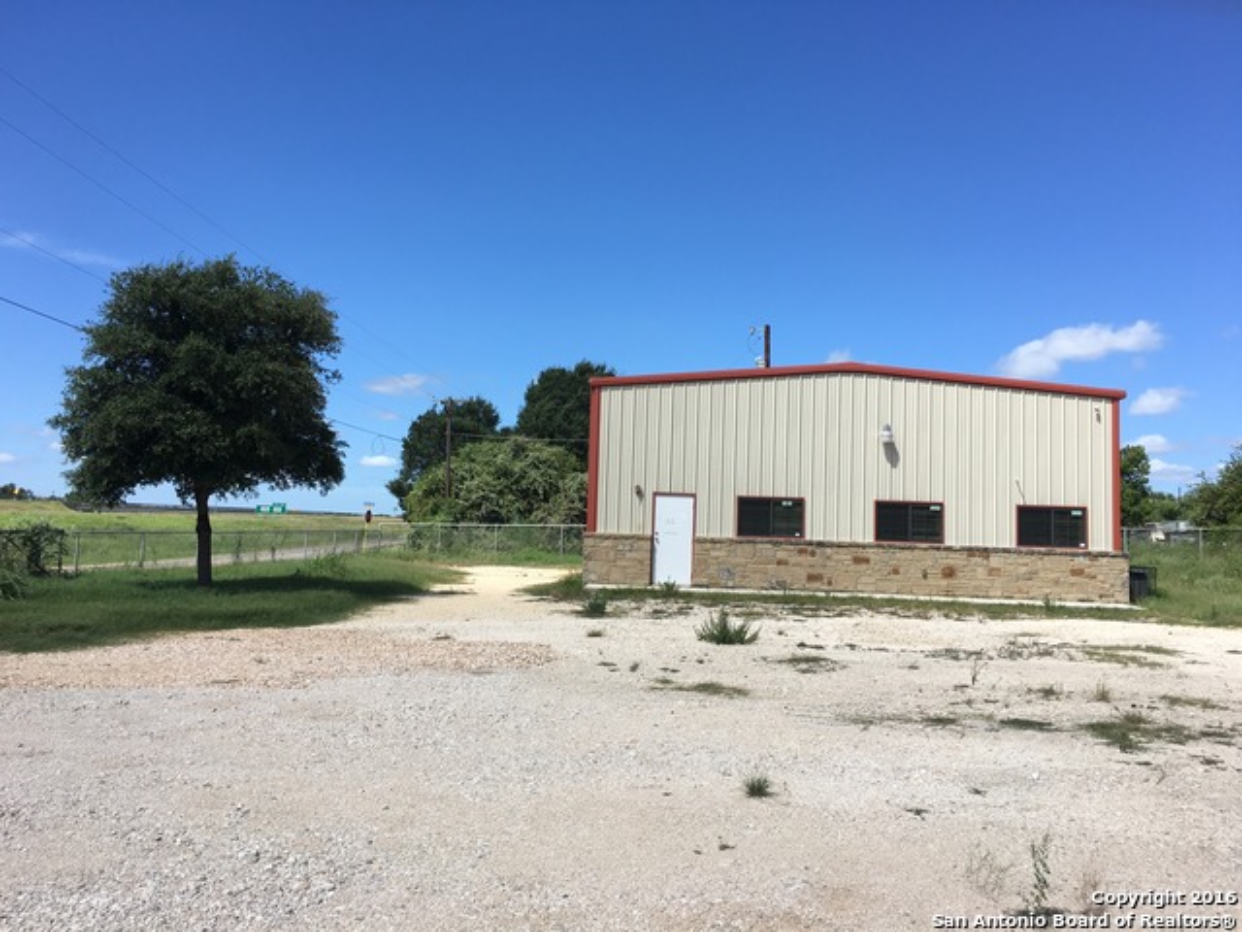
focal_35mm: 29
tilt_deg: +5.8
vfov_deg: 48.2
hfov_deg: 61.7
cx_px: 621
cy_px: 466
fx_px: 1041
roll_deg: -2.4
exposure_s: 1/1709
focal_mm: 4.15
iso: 25
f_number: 2.2
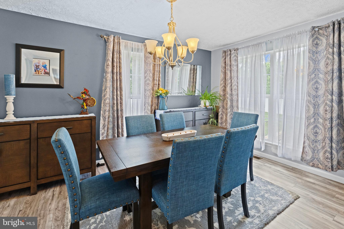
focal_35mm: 16
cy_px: 114
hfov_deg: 96.8
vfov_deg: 73.7
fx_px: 153
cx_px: 172
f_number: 6.3
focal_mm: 16
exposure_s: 1/15
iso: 800
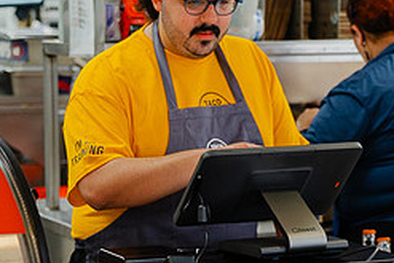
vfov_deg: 10.2
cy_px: 147
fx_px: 1467
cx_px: 375
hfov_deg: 15.1
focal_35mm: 134
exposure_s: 1/125
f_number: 3.5
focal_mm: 57
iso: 1250
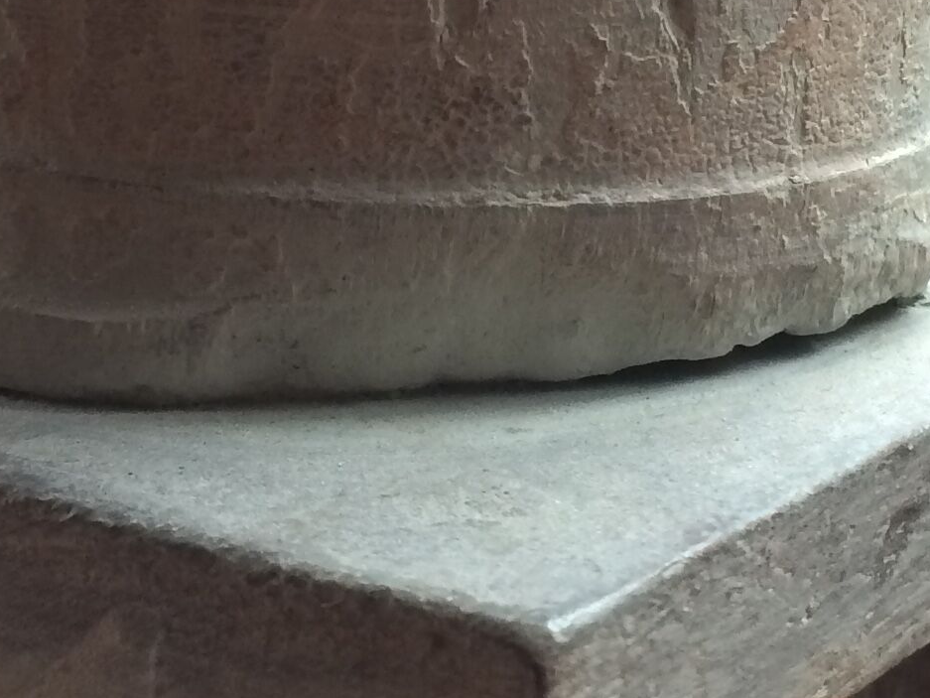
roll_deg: -0.7
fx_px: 2714
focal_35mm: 101
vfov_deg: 14.6
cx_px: 559
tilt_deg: -14.2
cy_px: 169
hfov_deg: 19.4
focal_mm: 4.15
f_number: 2.2
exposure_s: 1/33
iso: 125
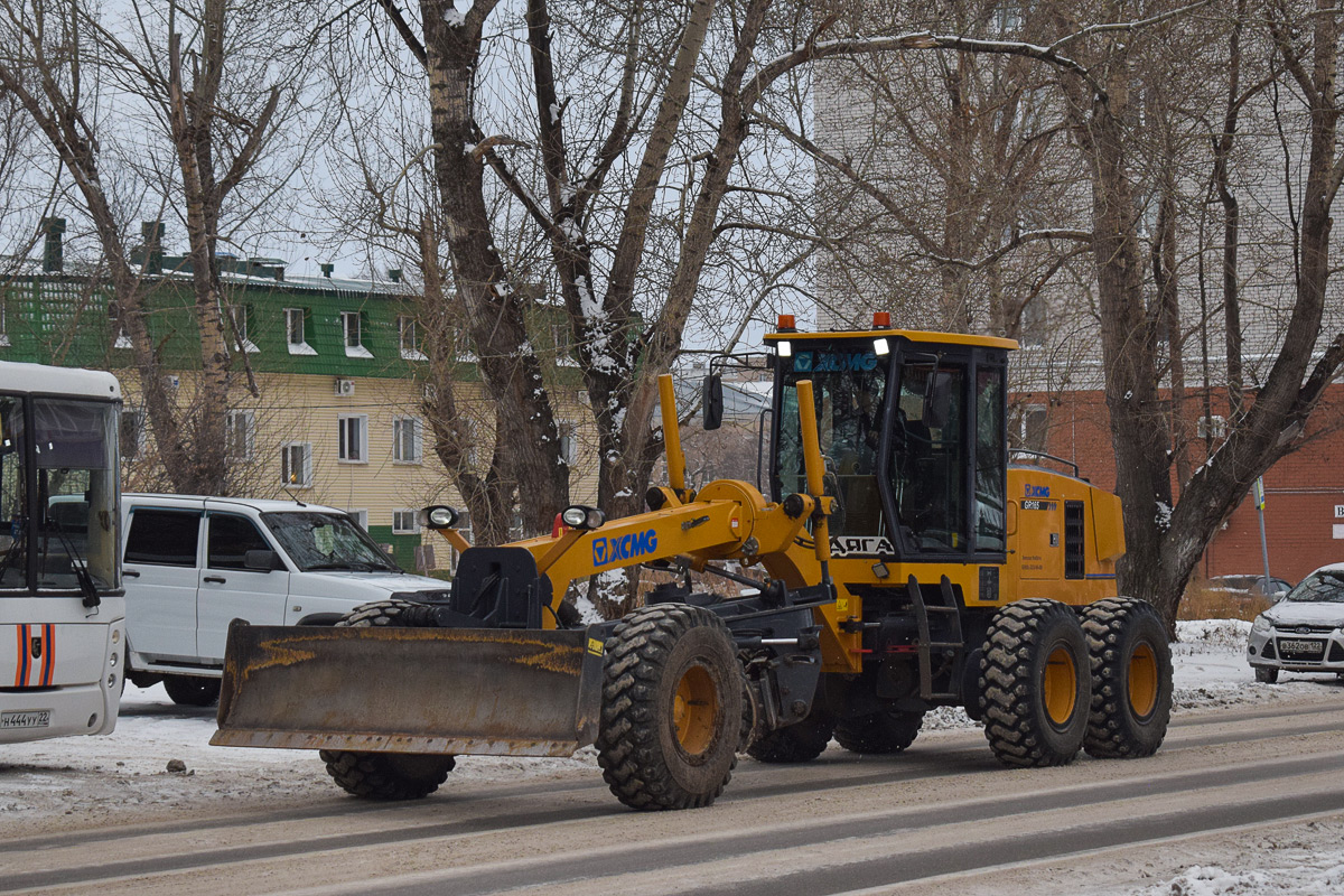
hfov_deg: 24.6
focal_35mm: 82
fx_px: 3080
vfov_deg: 16.6
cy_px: 448
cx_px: 672
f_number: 5.6
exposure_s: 1/800
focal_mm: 55
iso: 800
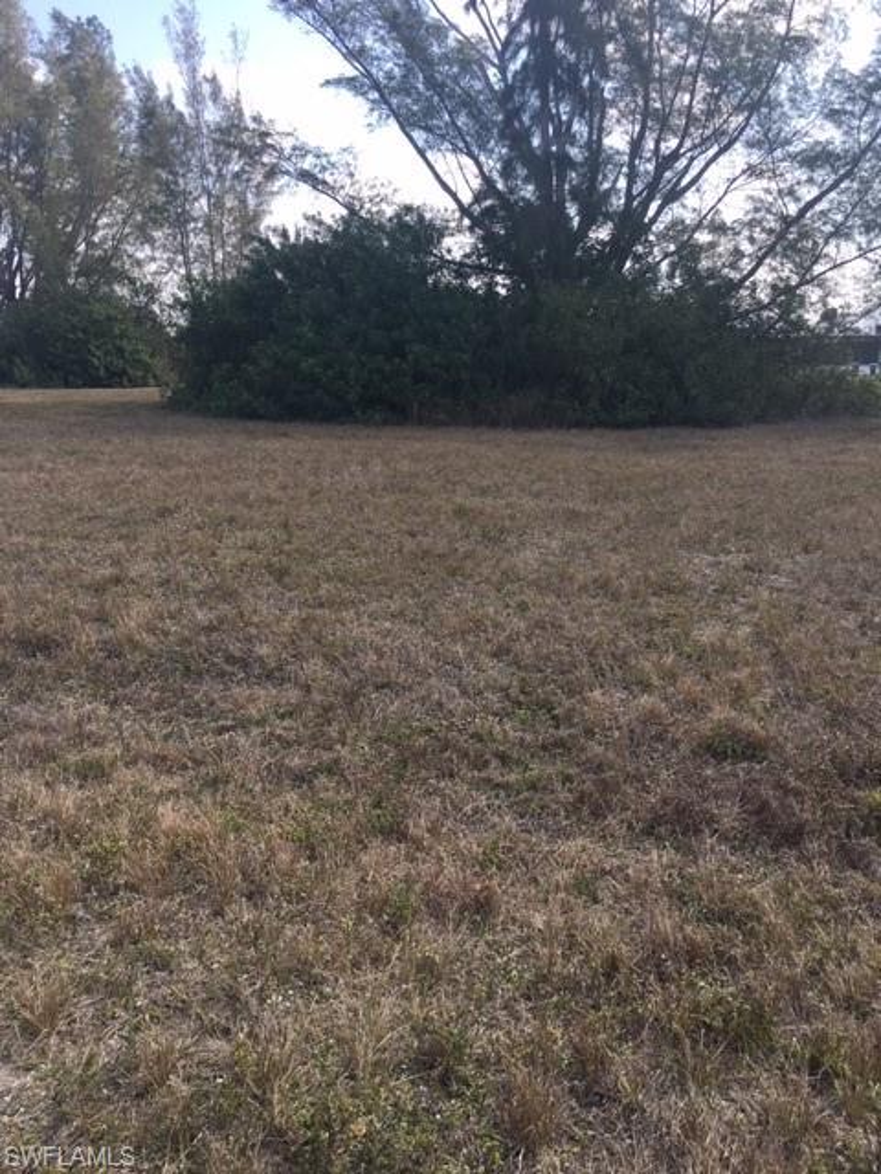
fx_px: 984
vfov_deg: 61.7
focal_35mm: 29
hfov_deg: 48.2
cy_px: 587
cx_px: 440
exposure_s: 1/693
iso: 25
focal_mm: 4.15
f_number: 2.2
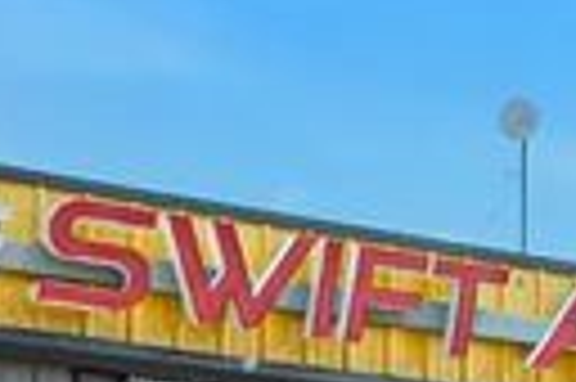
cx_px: 522
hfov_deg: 13.4
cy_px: 897
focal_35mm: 152
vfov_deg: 8.3
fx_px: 2429
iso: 200
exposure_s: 1/200
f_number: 8
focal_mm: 19
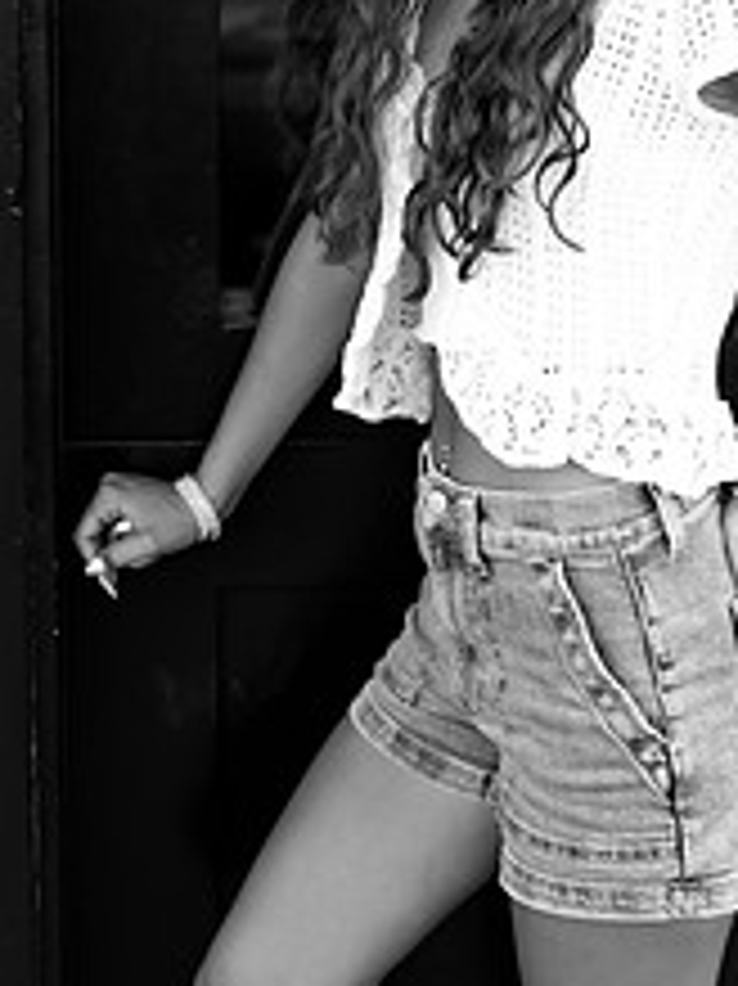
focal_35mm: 83
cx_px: 443
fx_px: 2362
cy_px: 302
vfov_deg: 23.4
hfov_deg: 17.7
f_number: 4
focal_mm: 42
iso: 1600
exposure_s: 1/1250
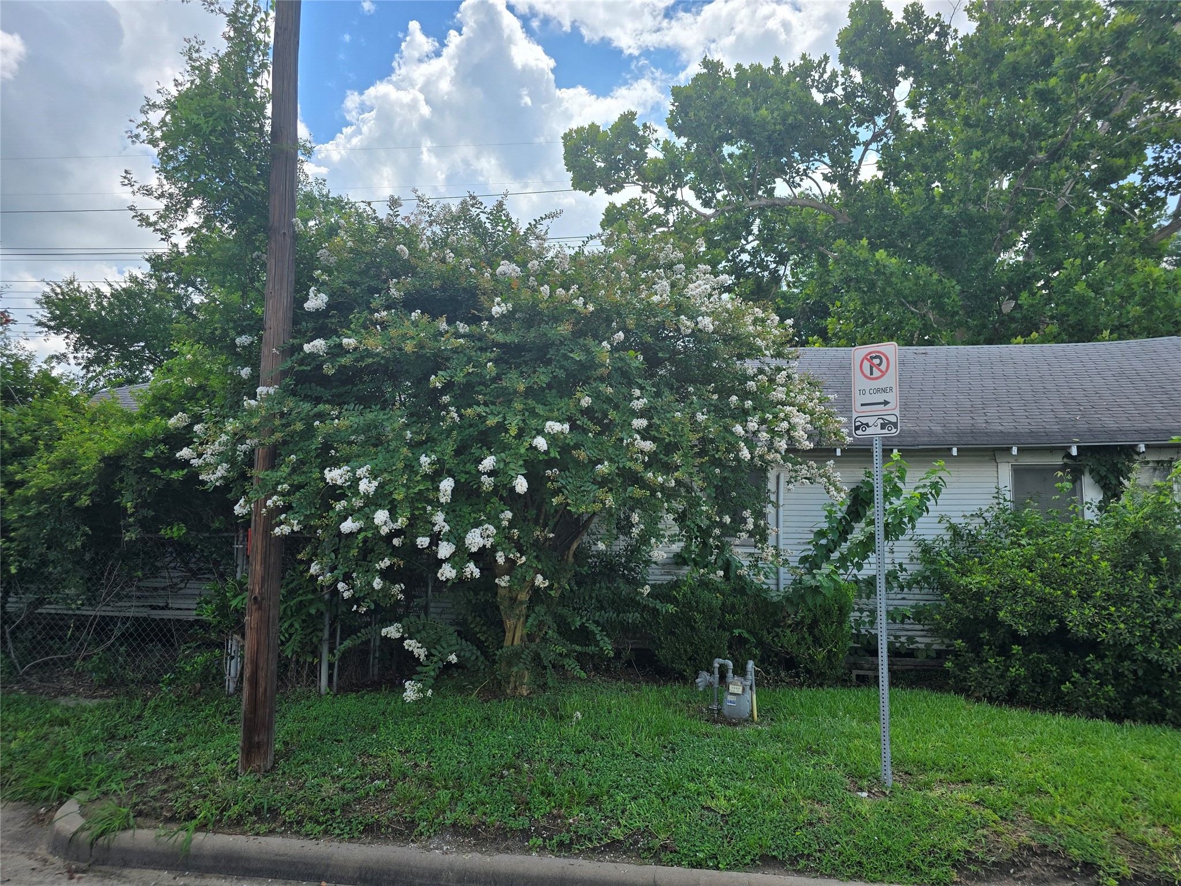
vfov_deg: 58.9
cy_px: 443
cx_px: 590
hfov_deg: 73.9
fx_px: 785
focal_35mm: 23
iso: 12
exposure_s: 1/845
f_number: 1.7
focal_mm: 6.3
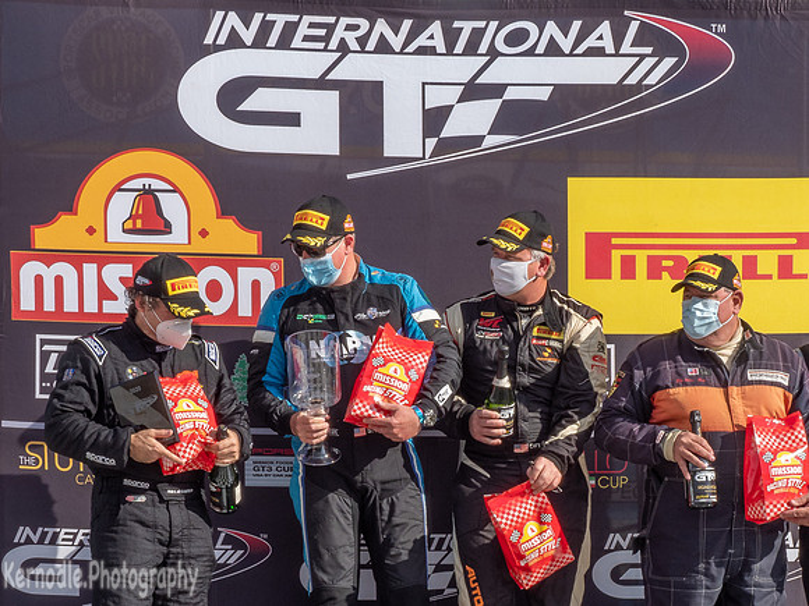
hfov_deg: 18.1
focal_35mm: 109
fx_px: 2540
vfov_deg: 13.5
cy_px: 515
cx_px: 451
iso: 250
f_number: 18
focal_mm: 29
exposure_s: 1/80
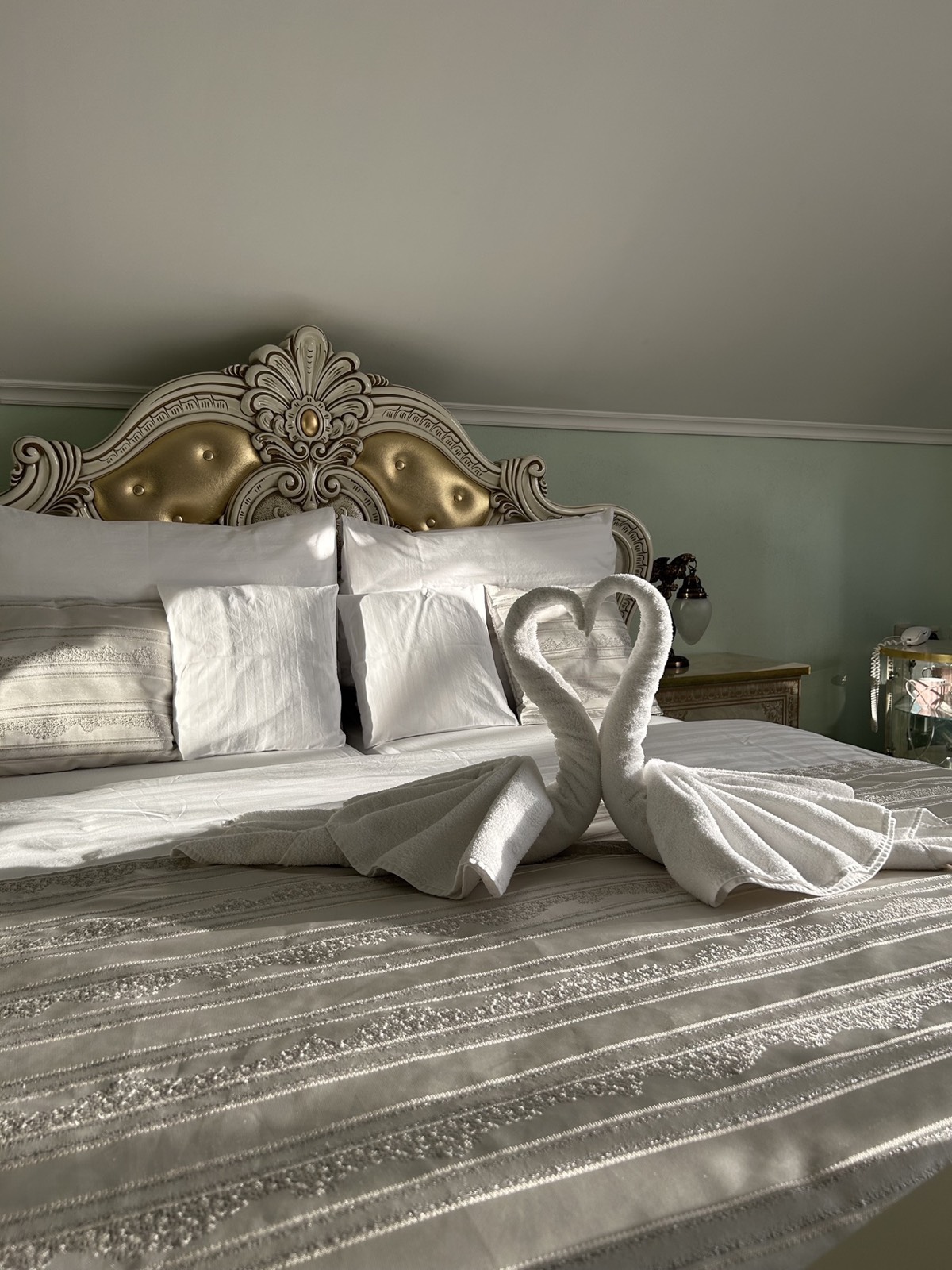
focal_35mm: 26
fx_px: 953
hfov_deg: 53.1
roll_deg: +1.0
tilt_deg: -5.3
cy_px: 635
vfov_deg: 67.3
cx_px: 476
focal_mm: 5.7
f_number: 1.5
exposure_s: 1/342
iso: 50
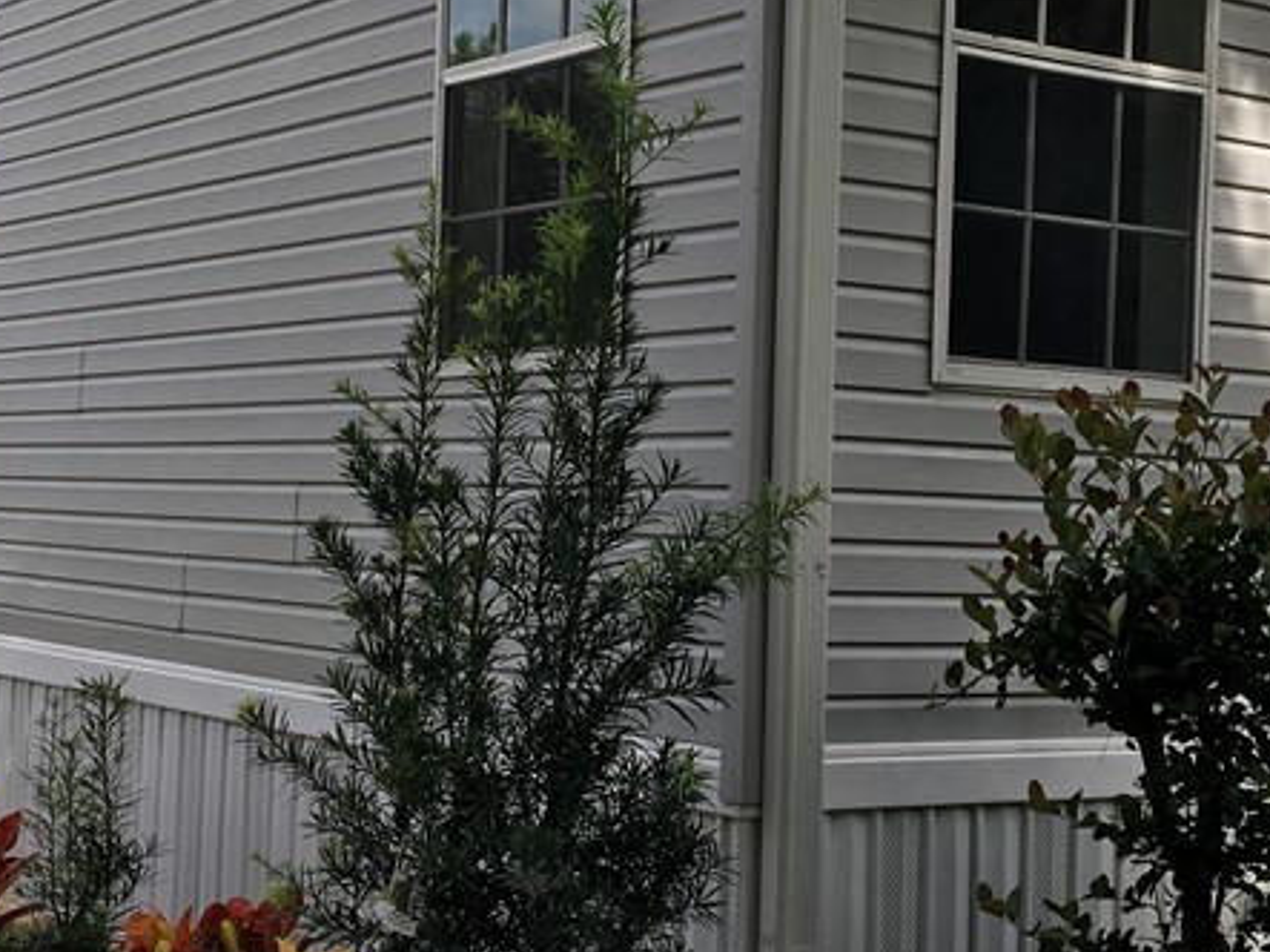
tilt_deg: +1.9
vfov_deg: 21.9
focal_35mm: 67
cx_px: 648
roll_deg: -1.9
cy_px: 436
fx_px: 2457
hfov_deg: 29.0
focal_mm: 4.15
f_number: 2.2
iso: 25
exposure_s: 1/523
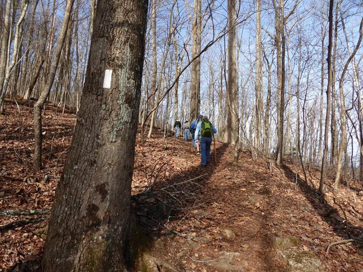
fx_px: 262
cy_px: 136
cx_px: 182
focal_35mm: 25
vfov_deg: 54.9
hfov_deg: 69.4
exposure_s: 1/400
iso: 100
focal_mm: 4.3
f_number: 3.3
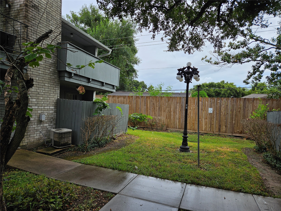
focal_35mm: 23
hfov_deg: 73.9
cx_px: 140
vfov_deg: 58.9
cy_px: 106
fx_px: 187
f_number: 1.8
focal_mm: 5.4
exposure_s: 1/1465
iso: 32
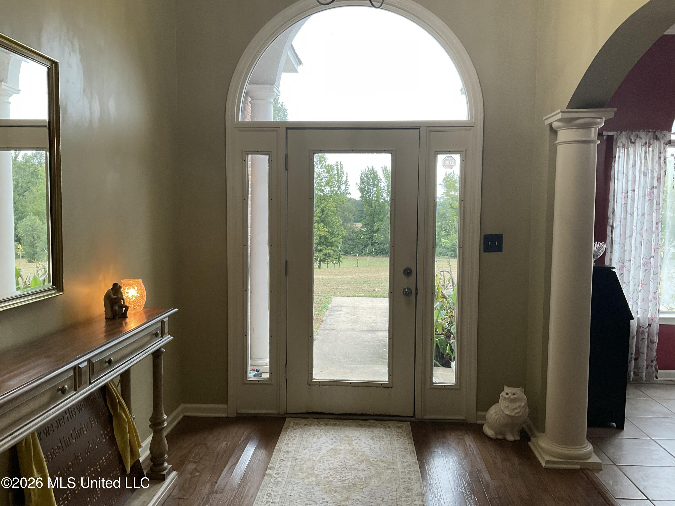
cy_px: 253
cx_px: 338
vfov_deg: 48.2
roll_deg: -1.8
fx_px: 565
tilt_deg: -3.6
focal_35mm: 29
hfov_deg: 61.7
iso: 50
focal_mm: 3
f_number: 1.8
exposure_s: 1/60
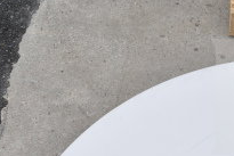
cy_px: 129
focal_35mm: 98
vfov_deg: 13.9
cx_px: 313
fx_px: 637
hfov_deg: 19.1
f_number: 8
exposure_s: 1/250
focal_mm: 22
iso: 200
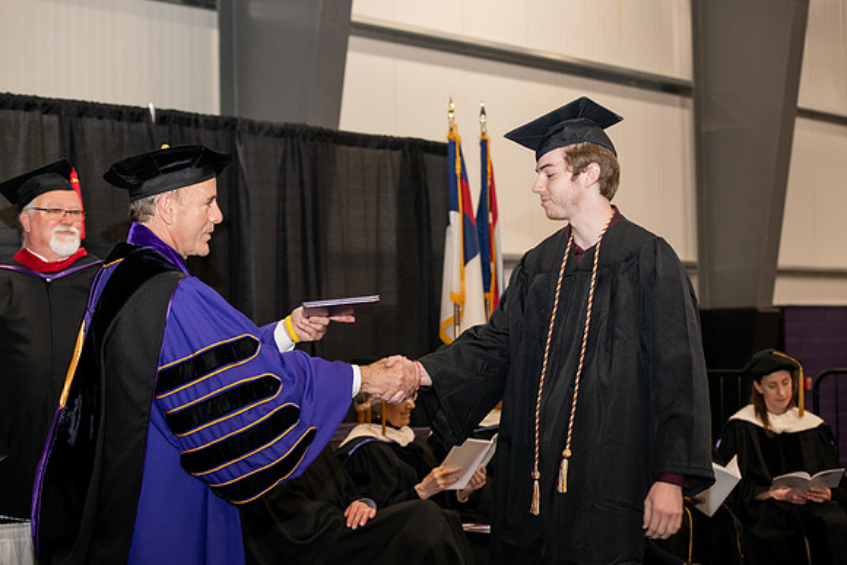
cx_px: 424
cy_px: 282
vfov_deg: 19.5
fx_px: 1647
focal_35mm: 70
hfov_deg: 28.8
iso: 2000
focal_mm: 70
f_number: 5
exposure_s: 1/200
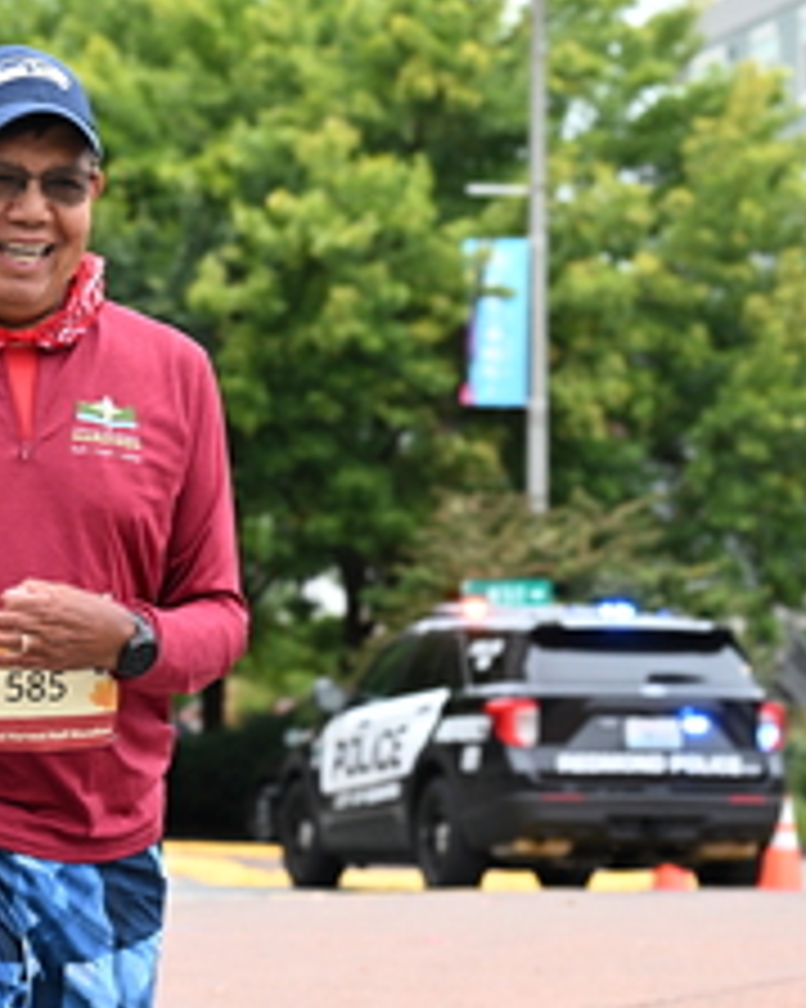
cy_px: 554
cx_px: 52
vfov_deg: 13.3
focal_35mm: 145
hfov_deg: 10.6
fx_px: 4327
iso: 1600
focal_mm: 63
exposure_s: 1/500
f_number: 4
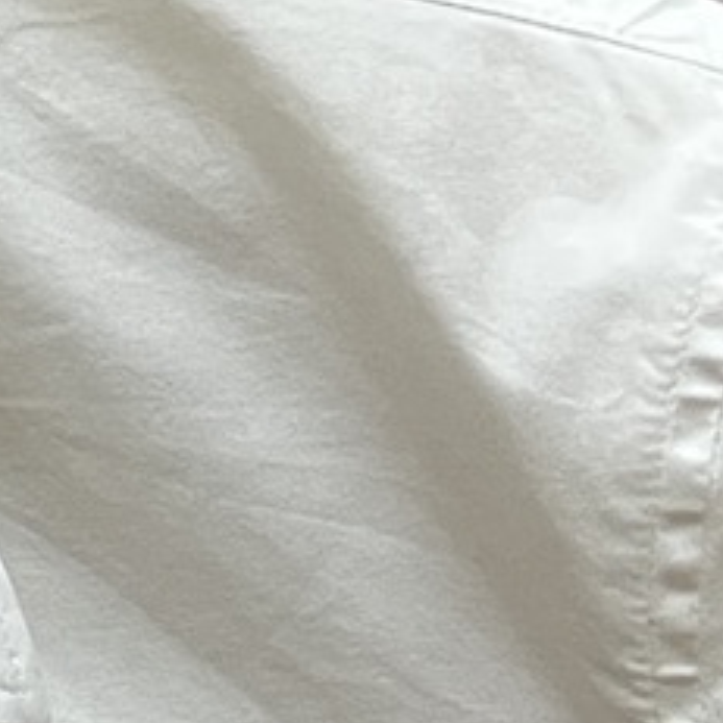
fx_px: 4513
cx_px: -1380
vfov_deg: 8.9
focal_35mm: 191
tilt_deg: -85.5
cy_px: -379
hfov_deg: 8.0
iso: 250
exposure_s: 1/60
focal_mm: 5.7
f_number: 1.5
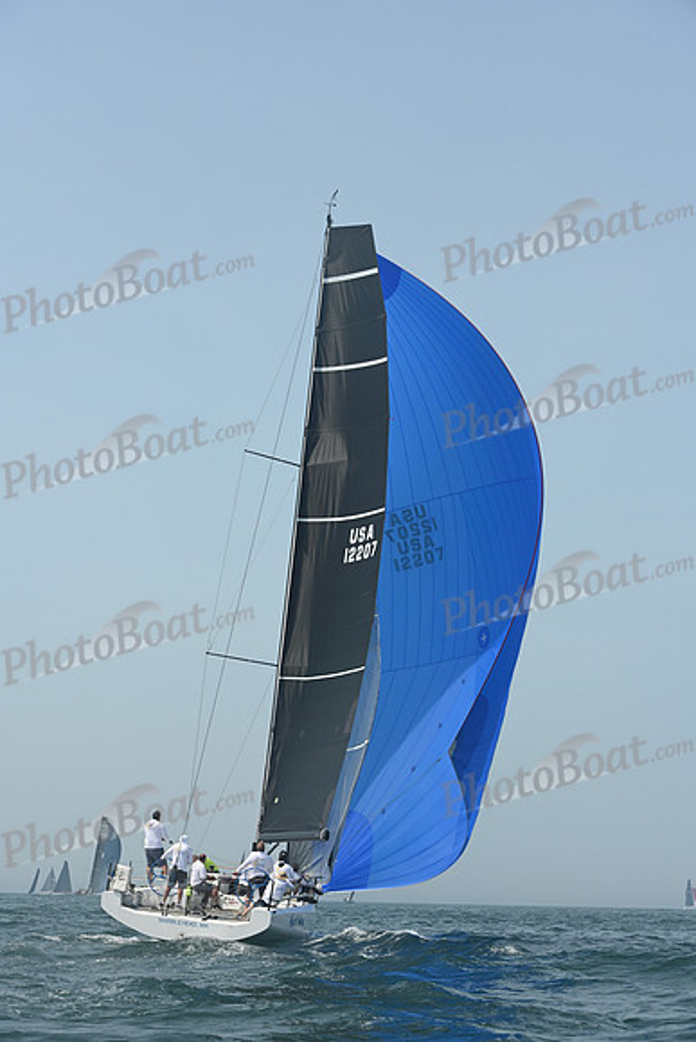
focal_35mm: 70
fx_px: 2029
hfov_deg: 19.5
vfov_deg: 28.8
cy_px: 521
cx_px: 348
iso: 320
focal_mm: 70
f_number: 7.1
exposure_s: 1/1250
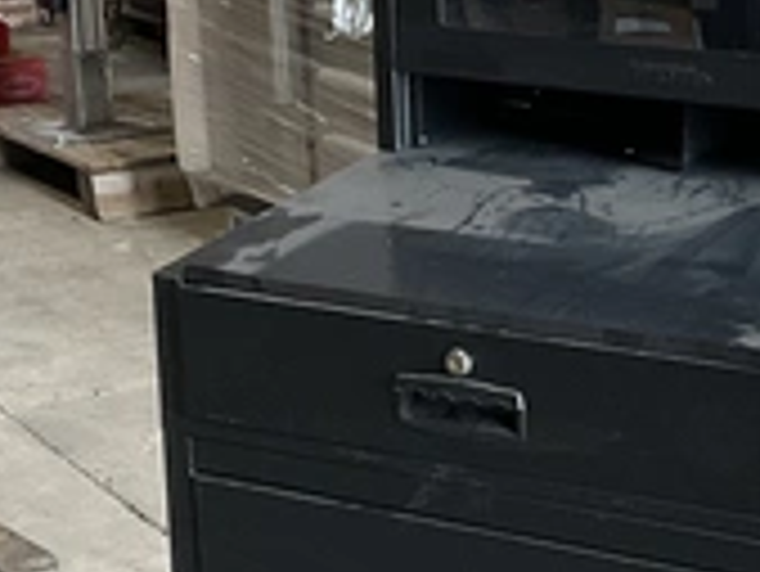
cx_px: 724
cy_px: 471
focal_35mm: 129
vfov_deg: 11.5
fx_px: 2834
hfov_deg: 15.1
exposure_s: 1/60
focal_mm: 3
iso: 64
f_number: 1.8
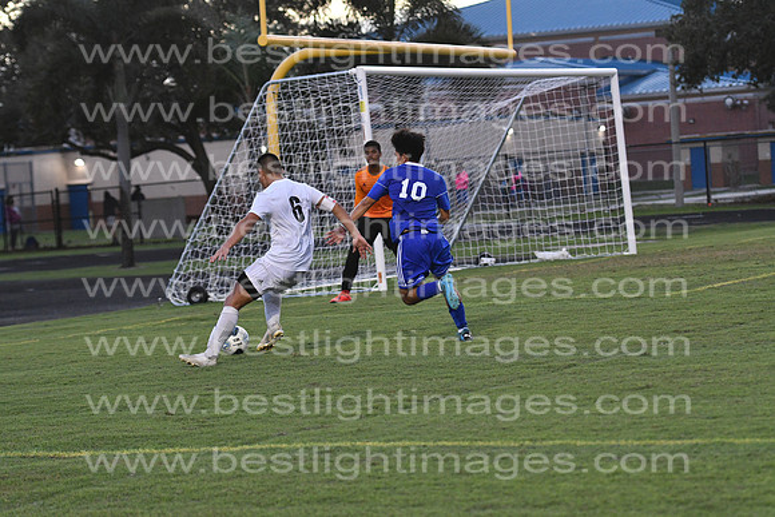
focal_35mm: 128
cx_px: 388
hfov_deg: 16.1
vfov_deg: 10.8
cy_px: 258
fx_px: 2745
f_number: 3.2
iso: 1600
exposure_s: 1/800
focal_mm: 85
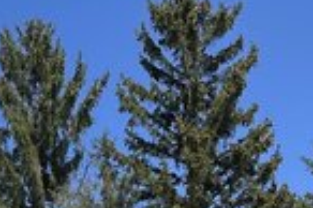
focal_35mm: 148
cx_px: -124
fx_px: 1285
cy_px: 534
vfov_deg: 8.3
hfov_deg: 13.3
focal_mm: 4.2
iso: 32
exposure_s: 1/4831
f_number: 1.6
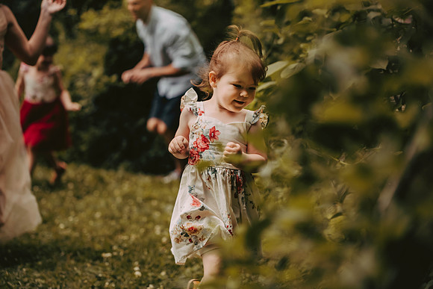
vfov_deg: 14.9
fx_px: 1107
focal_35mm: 92
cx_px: 216
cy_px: 144
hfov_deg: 22.1
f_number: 2.8
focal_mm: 92
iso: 640
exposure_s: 1/2500
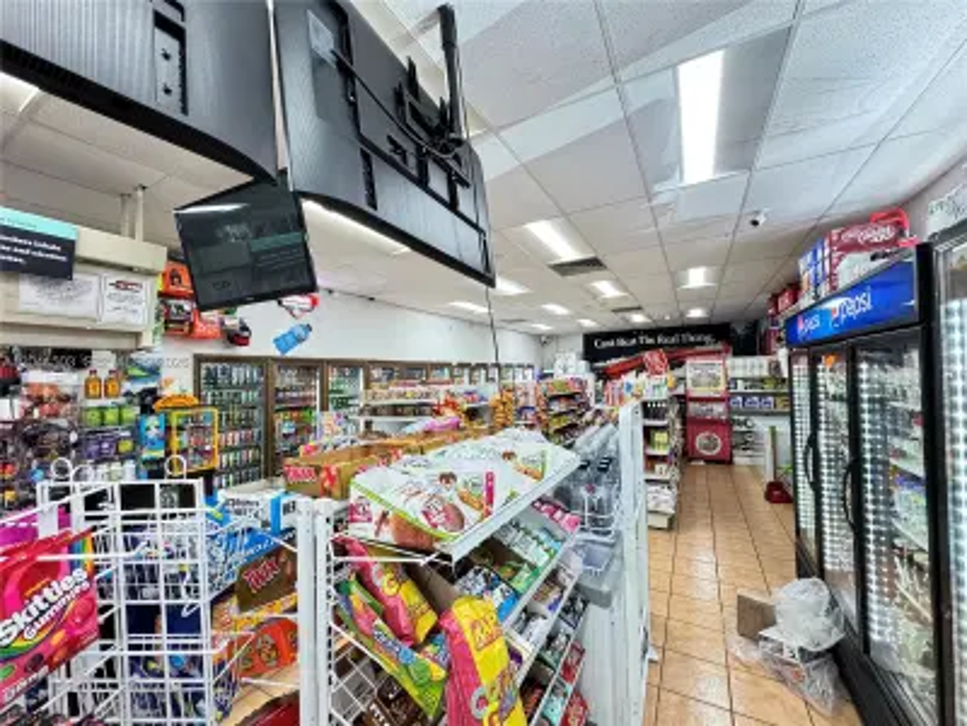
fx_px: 391
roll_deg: +0.9
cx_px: 484
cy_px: 363
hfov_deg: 102.1
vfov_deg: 85.7
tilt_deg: +2.9
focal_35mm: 14
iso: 320
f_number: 2.2
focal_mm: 2.22
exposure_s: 1/120
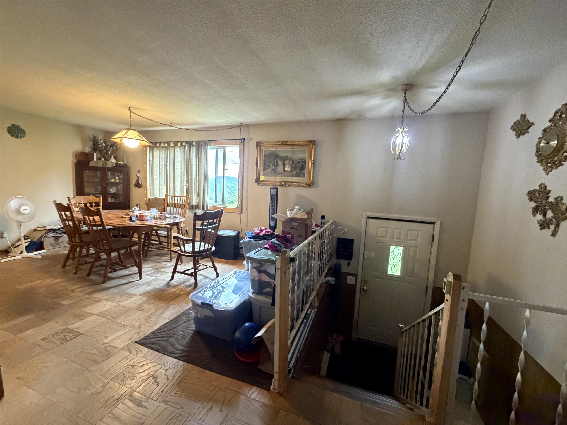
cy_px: 212
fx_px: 229
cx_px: 284
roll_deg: -2.5
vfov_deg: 85.7
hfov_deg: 102.1
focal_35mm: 14
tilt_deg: -6.2
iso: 1000
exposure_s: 1/60
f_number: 2.2
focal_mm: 2.22
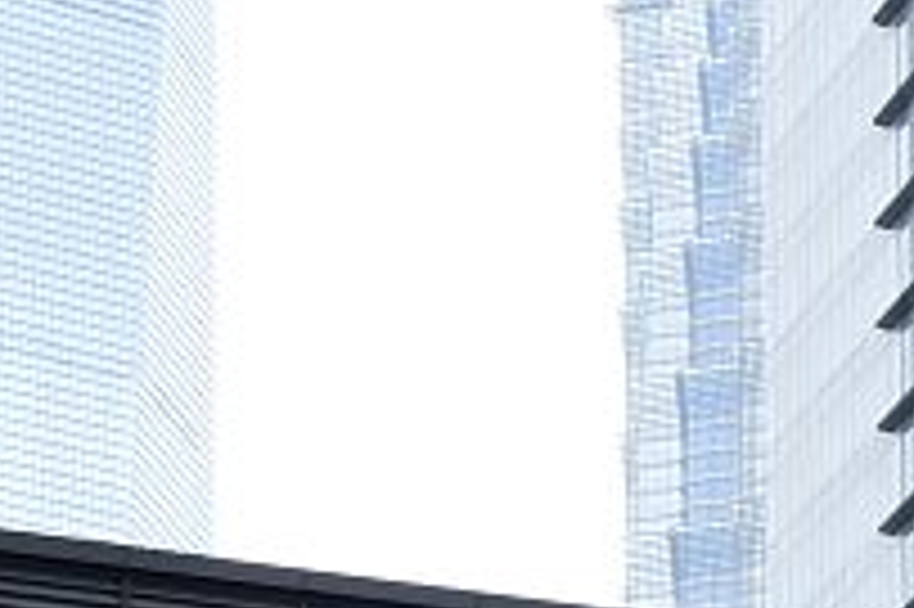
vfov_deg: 5.5
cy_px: 1723
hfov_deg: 8.6
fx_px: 6012
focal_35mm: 237
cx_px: 1144
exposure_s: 1/20
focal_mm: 40
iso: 250
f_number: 9
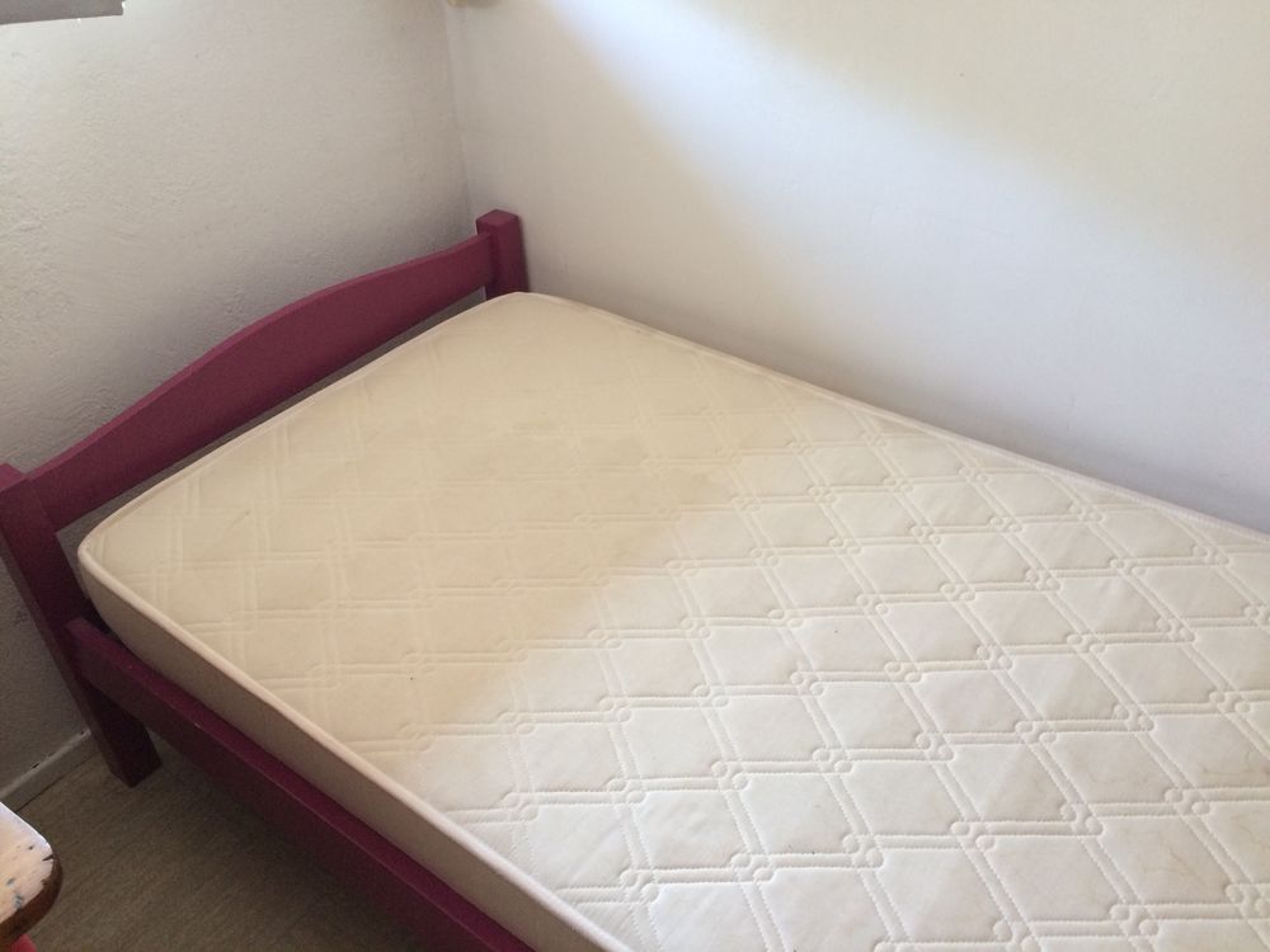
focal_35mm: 29
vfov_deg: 48.2
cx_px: 635
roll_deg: +4.0
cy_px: 476
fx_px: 1064
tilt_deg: -36.7
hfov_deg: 61.7
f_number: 2.2
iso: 80
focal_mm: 4.15
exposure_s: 1/33
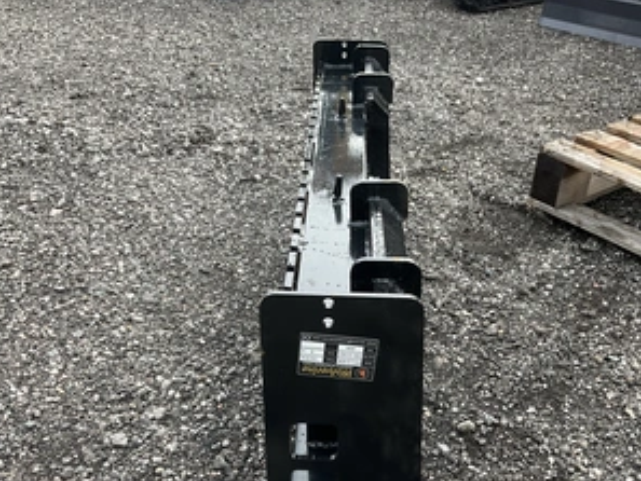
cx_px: 347
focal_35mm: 39
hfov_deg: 47.8
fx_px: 722
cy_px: 313
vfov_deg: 36.5
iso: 25
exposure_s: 1/425
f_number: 1.8
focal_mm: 3
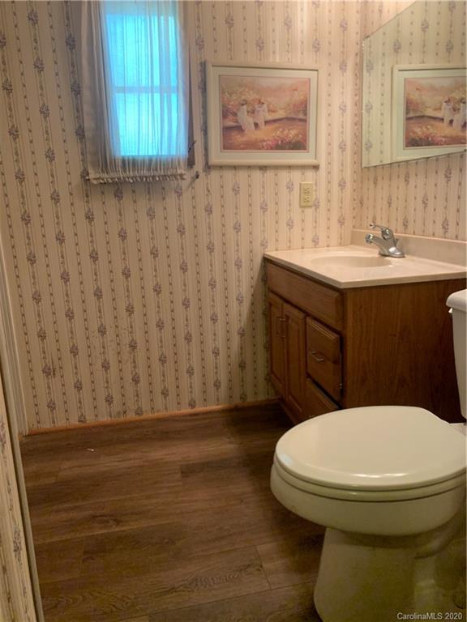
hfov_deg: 53.1
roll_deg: +2.2
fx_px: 468
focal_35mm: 26
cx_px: 234
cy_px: 311
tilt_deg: -11.5
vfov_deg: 67.3
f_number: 1.8
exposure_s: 1/60
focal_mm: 4.25
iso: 250
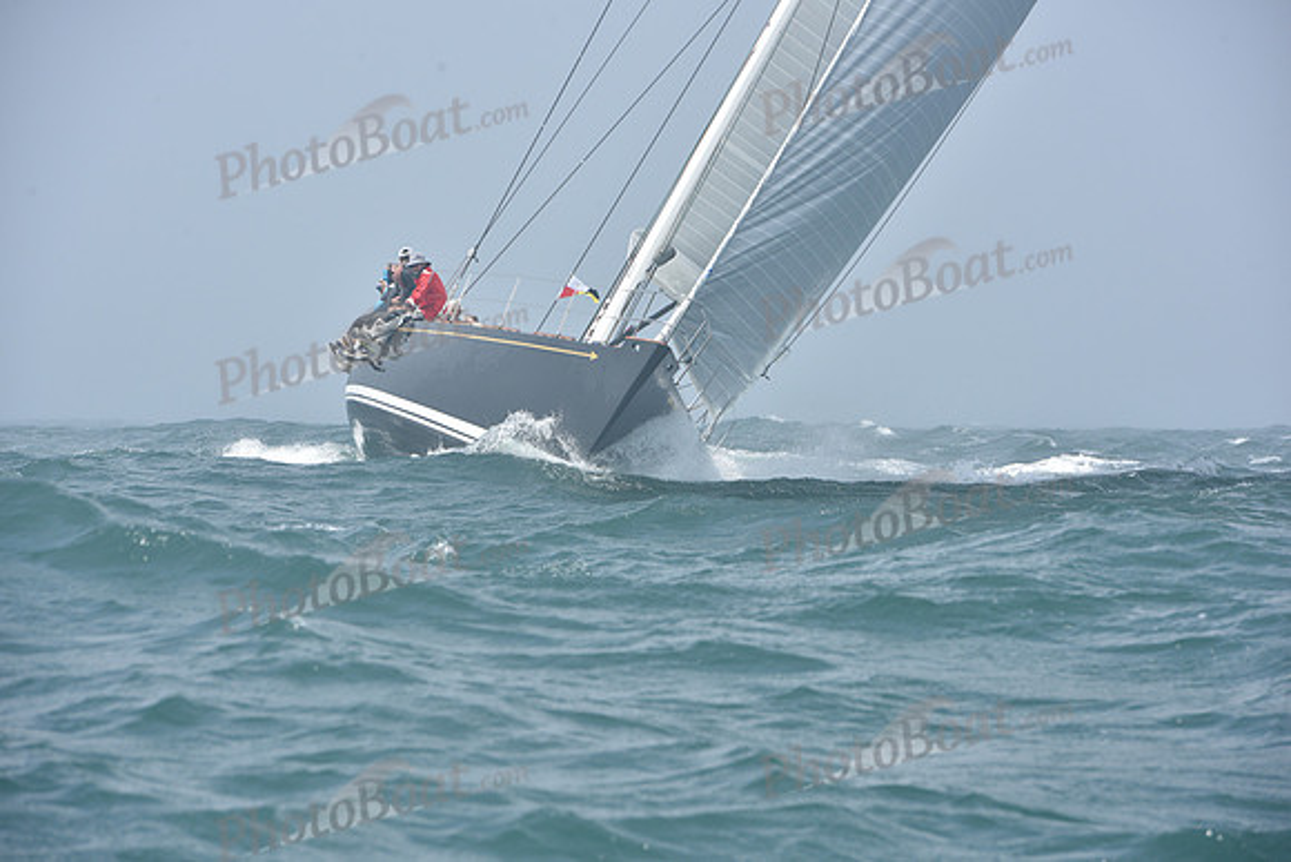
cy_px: 431
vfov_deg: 6.9
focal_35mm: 200
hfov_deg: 10.3
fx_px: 7174
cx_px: 646
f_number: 10
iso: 320
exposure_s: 1/800
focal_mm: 200
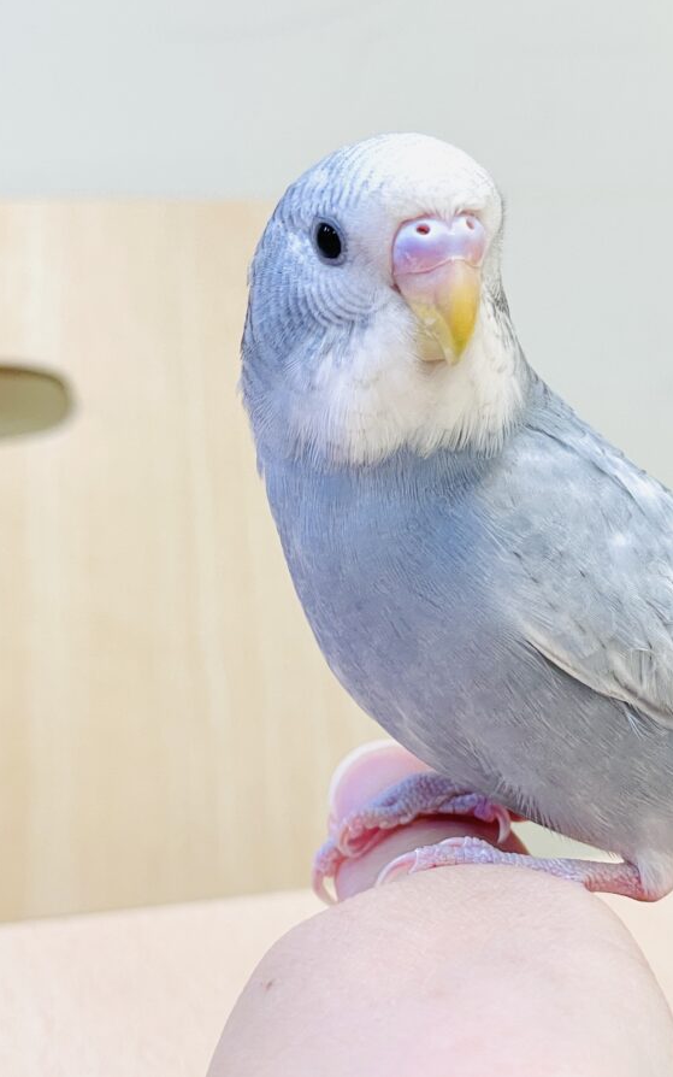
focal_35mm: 74
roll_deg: -0.9
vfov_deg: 27.8
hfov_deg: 17.5
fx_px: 2171
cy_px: 537
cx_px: 503
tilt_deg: -10.3
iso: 80
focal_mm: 6
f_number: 2
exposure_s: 1/99
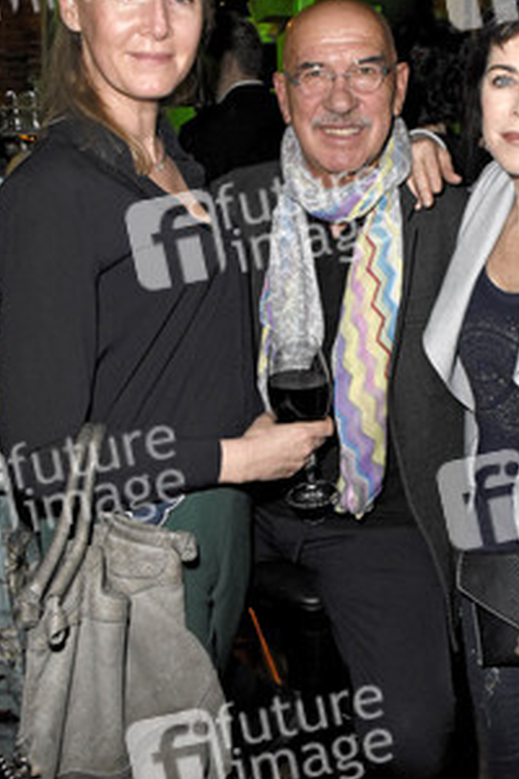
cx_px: 335
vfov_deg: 53.1
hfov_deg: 36.6
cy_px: 358
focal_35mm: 36
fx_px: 778
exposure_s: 1/160
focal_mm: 18
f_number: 6.3
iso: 3200
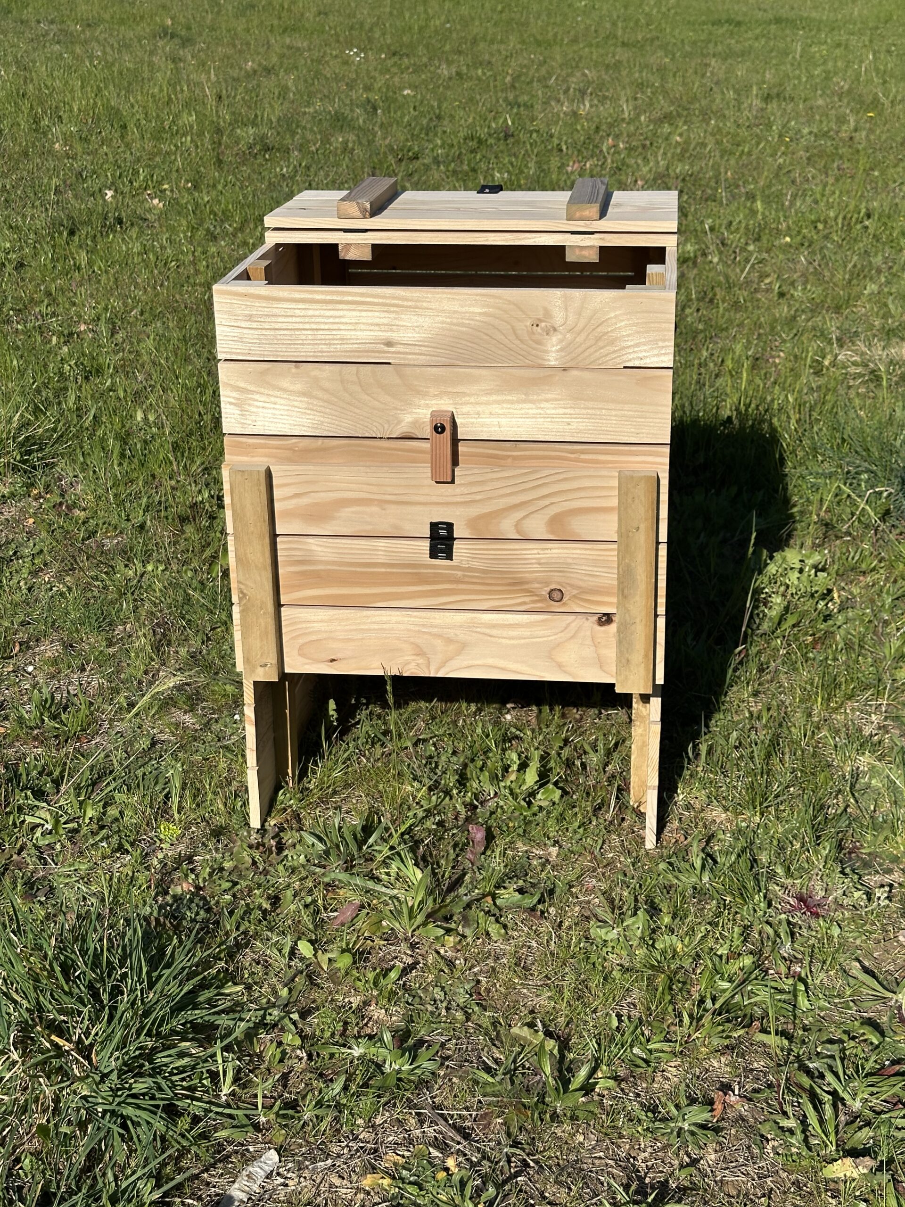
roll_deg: +0.5
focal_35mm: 48
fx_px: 1673
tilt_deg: -21.9
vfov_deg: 39.7
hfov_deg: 30.3
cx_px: 452
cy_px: 604
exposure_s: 1/8197
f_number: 1.78
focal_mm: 6.86
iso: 64
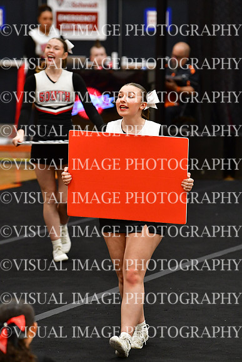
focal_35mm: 247
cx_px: 121
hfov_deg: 5.6
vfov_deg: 8.3
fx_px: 2489
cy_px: 181
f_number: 3.5
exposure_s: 1/500
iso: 4000
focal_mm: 165
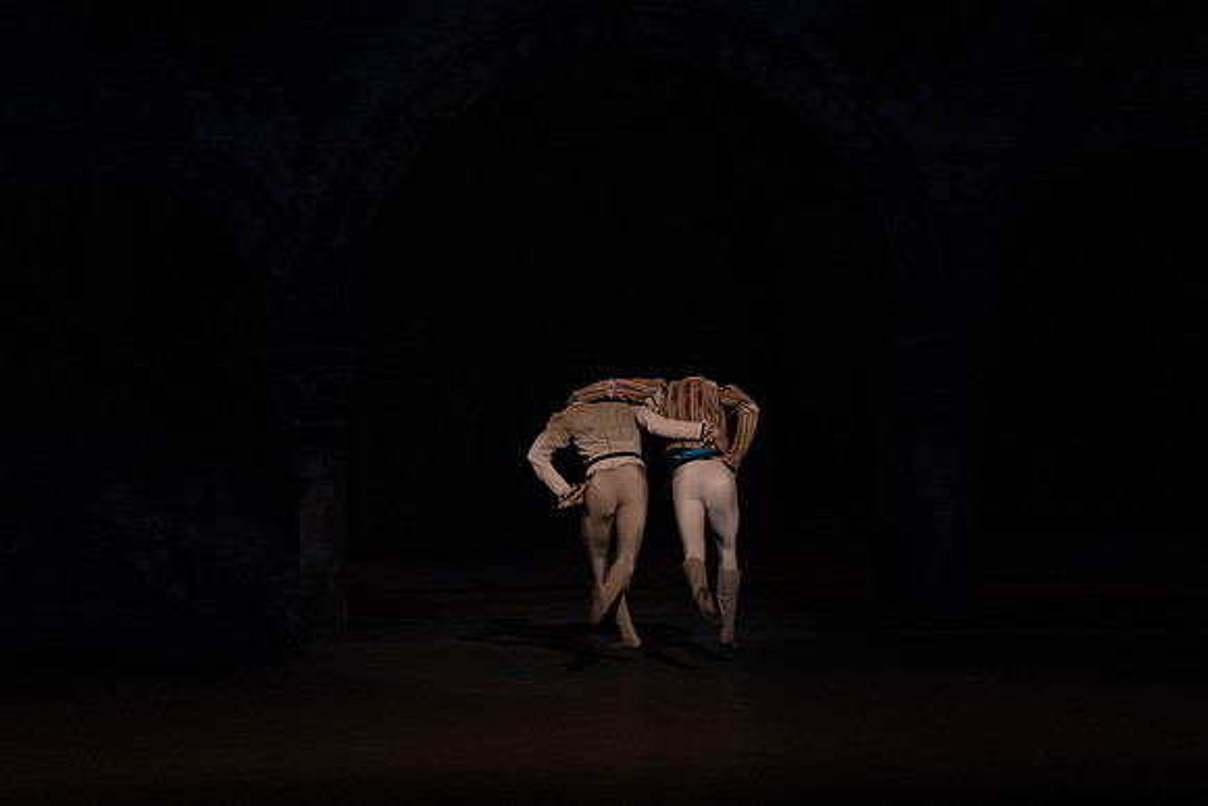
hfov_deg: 8.9
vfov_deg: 5.9
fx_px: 7786
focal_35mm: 232
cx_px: 604
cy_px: 403
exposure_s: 1/250
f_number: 5.6
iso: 8000
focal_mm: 232
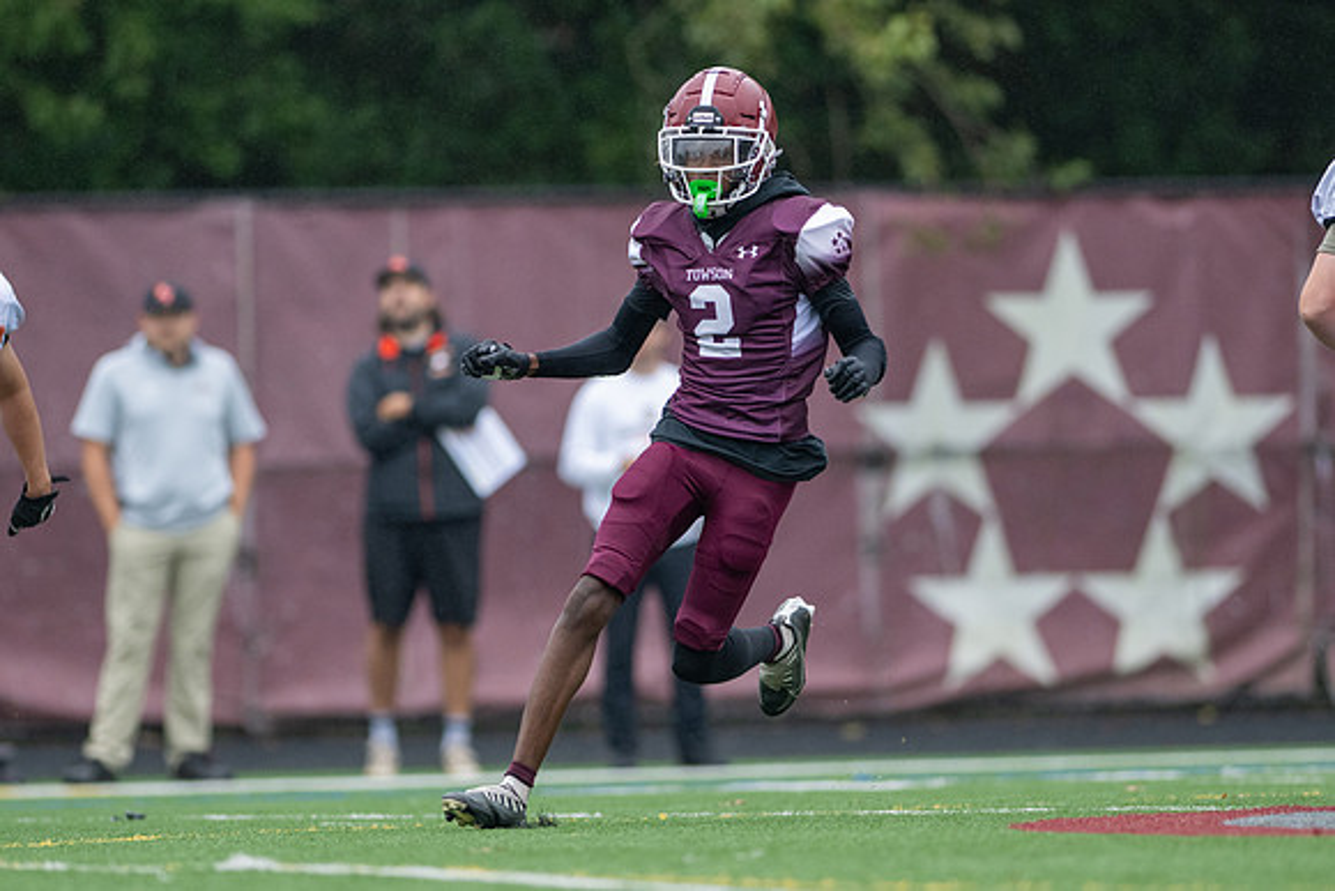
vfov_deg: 3.2
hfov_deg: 4.8
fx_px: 15859
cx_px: 671
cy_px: 483
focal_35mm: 428
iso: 1000
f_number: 2.8
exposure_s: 1/1250
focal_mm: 300
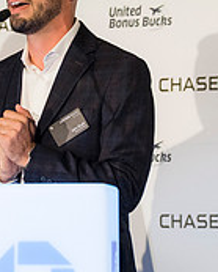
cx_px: -36
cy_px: 164
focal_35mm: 333
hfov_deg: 4.6
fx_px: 2679
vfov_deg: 5.8
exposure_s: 1/200
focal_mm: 71
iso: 1000
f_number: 2.8
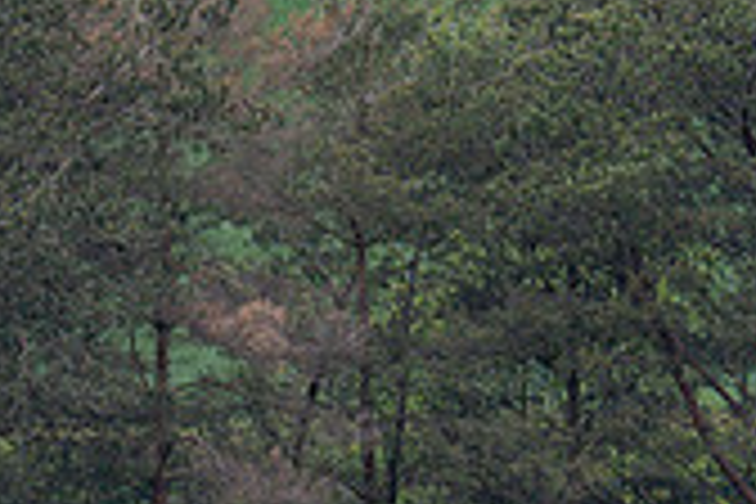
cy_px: 1179
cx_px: 996
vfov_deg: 0.7
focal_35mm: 2112
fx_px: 44349
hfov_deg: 1.0
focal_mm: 200
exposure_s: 1/1600
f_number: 2.8
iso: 200
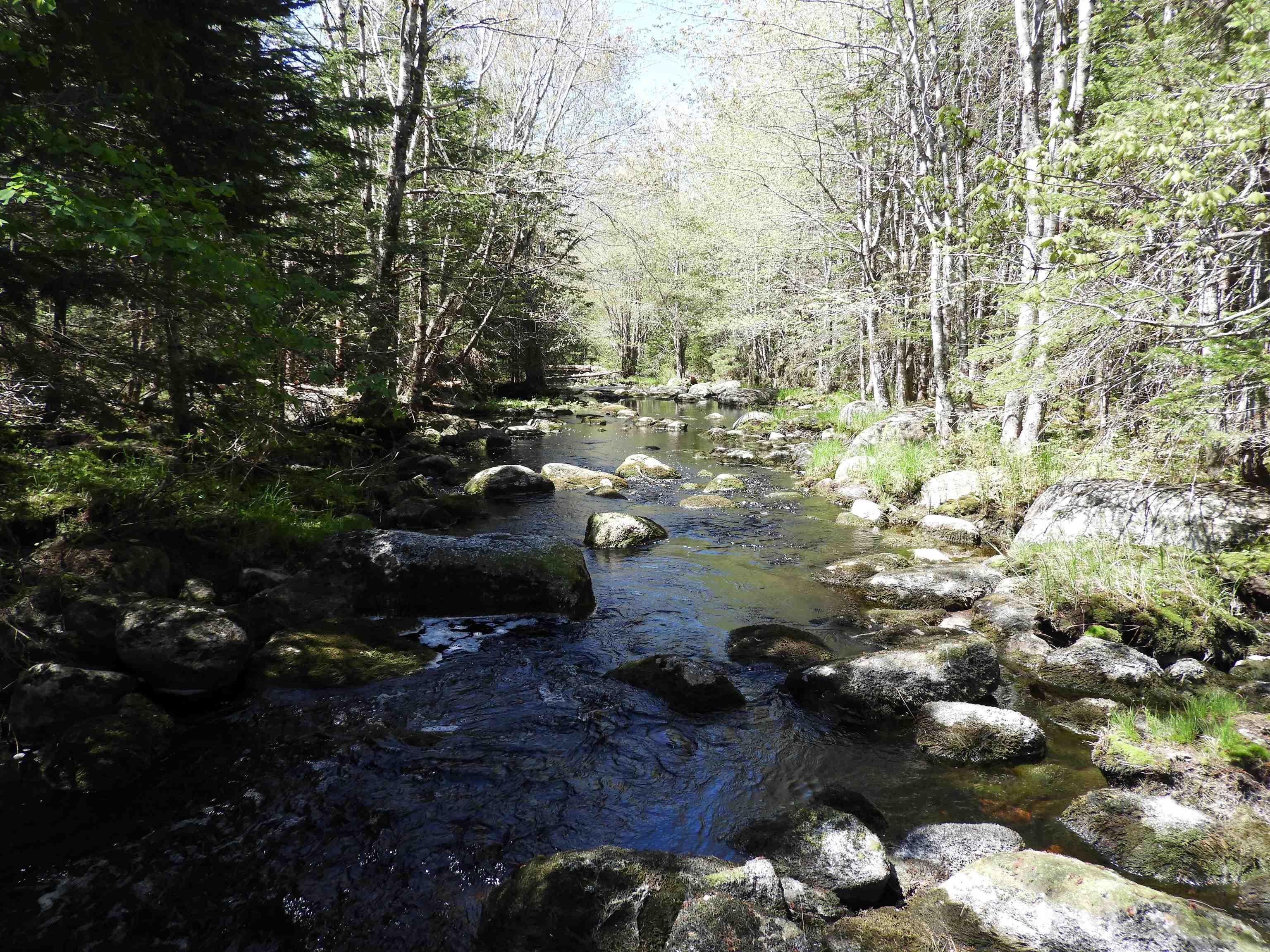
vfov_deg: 56.8
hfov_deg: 71.6
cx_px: 635
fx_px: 881
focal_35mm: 24
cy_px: 476
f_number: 3.3
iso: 100
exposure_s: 1/200
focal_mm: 4.3
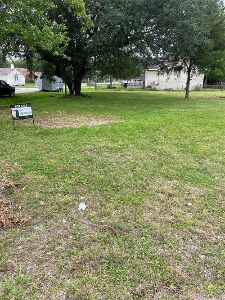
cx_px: 112
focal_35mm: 26
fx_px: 225
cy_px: 150
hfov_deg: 53.0
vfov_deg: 67.3
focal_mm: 4.25
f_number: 1.8
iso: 32
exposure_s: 1/270
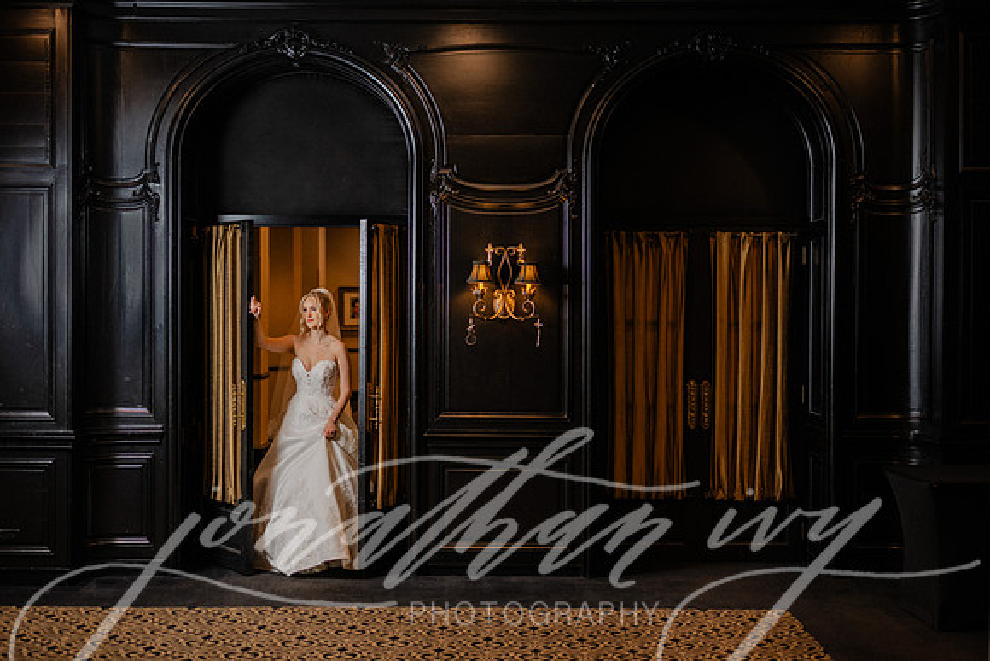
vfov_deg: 27.0
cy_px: 330
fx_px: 1375
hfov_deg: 39.6
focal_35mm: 50
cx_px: 495
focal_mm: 50
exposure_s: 1/200
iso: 640
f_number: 2
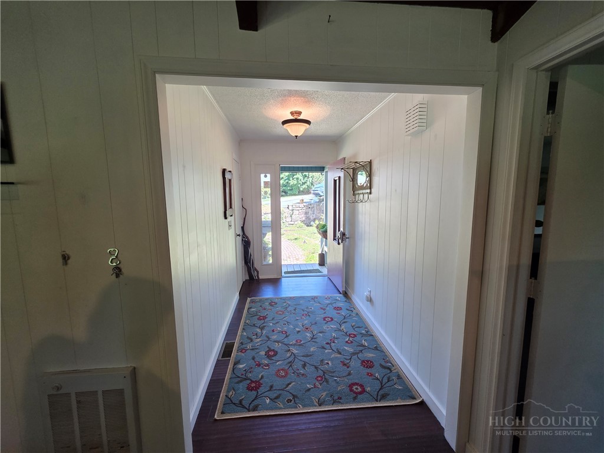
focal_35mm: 13
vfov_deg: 89.9
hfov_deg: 106.2
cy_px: 226
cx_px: 302
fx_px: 227
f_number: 1.9
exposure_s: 1/120
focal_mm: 2.2
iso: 200
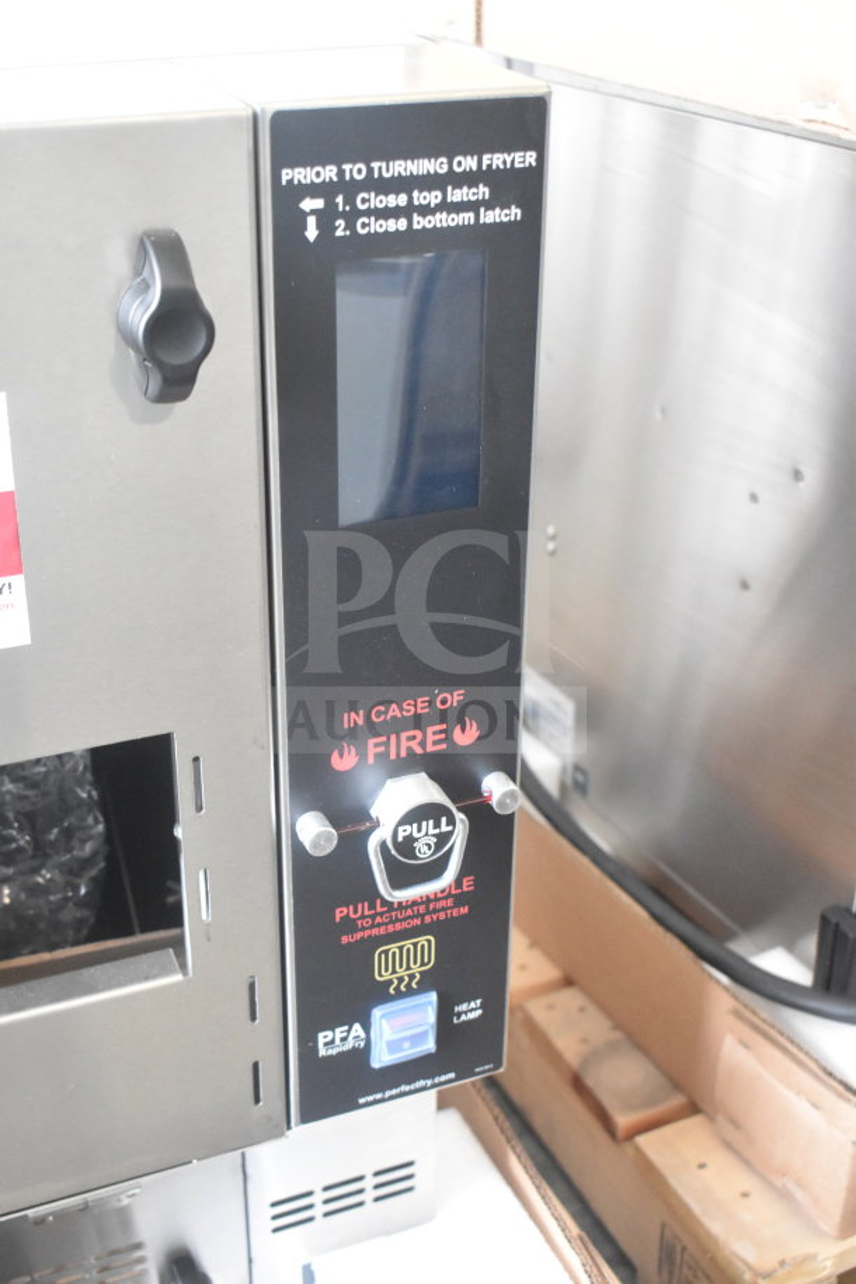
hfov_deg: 29.9
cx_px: 428
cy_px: 642
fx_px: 1605
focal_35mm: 45
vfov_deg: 43.6
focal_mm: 30
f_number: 5.6
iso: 6400
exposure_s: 1/125
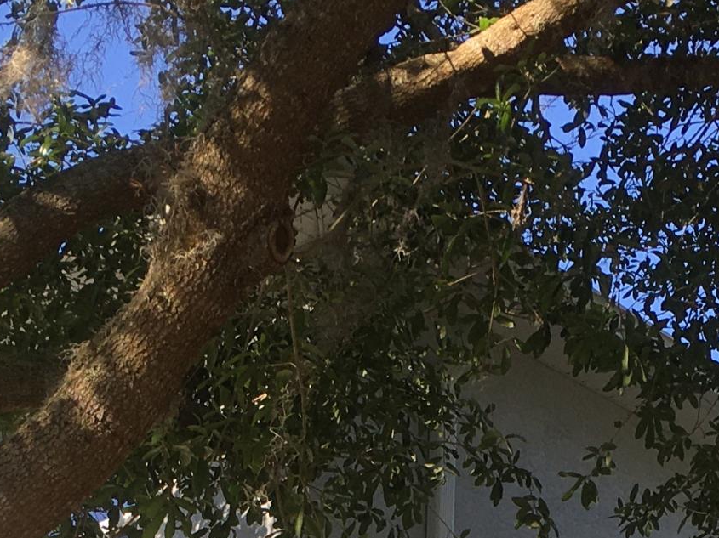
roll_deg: -0.1
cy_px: 902
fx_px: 2138
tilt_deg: +13.0
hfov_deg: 19.0
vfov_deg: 13.2
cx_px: 516
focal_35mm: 103
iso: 25
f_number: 2.2
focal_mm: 4.15
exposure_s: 1/439
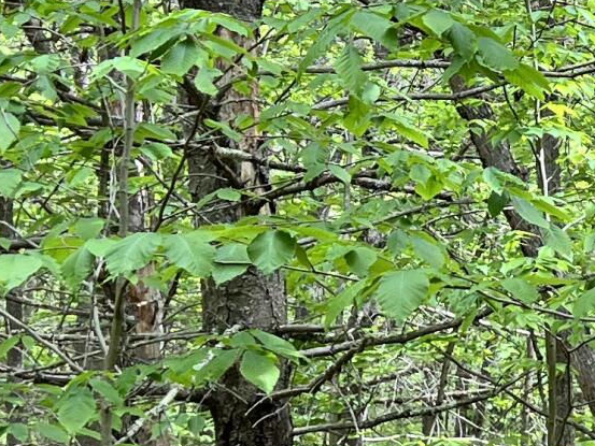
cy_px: 269
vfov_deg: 10.5
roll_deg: +1.5
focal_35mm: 141
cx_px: 948
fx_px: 2424
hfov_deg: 13.1
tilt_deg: +3.3
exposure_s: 1/217
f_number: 1.5
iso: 40
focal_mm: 5.7
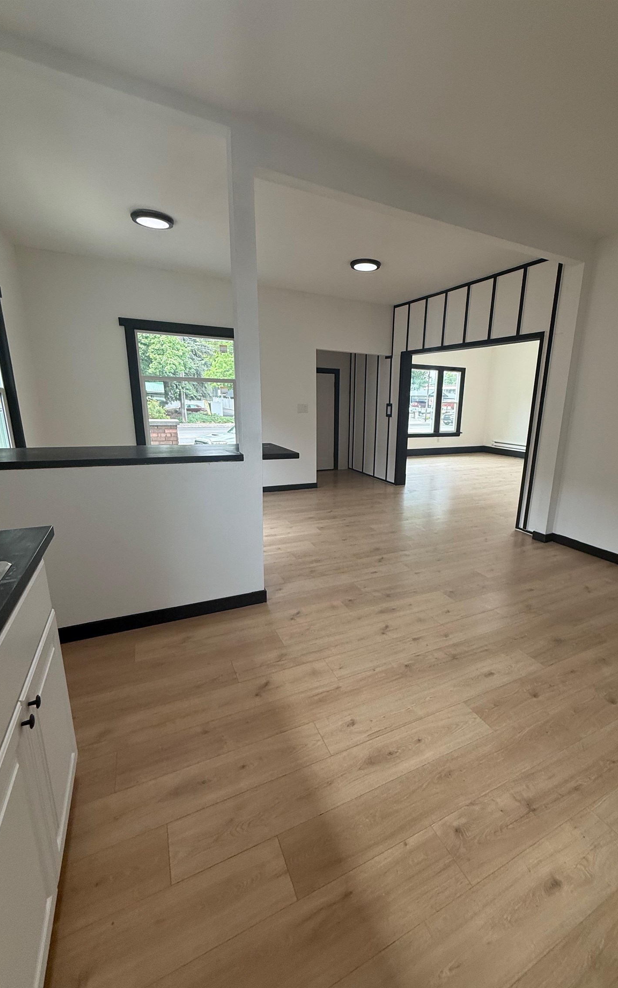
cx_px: 348
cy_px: 499
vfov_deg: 101.5
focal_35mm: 15
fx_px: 404
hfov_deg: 74.5
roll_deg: -1.0
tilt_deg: -12.9
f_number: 2.2
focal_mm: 2.22
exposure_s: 1/120
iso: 125
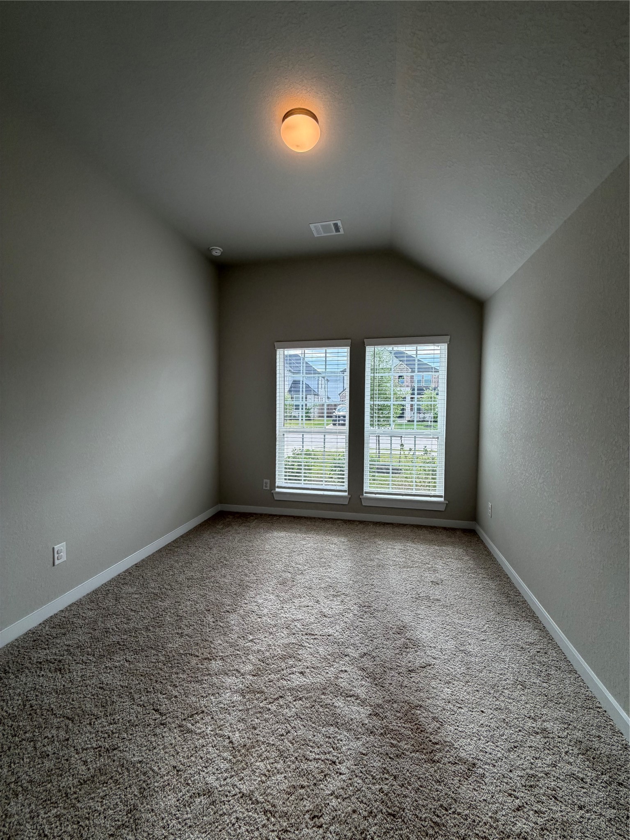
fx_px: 340
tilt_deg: -1.9
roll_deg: -0.4
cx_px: 315
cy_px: 420
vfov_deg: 102.1
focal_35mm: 14
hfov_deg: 85.7
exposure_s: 1/143
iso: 50
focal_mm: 2.22
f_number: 2.2
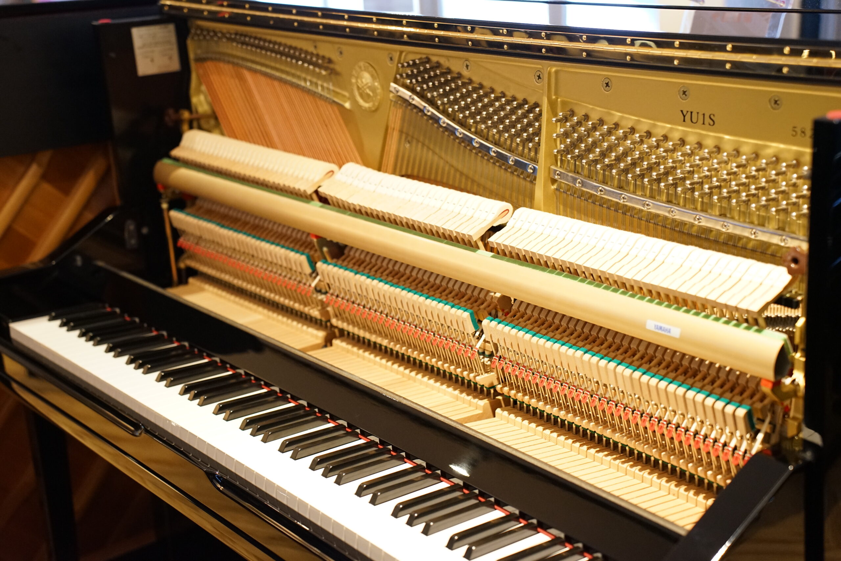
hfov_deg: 35.1
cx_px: 420
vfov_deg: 23.8
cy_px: 280
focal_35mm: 57
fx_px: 1332
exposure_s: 1/60
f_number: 3.2
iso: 3200
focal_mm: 57
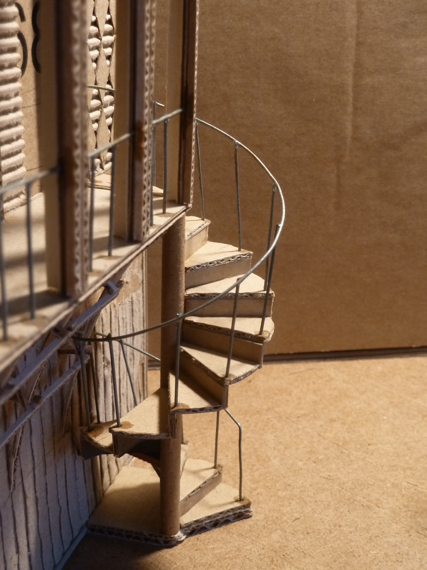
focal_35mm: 48
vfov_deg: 39.7
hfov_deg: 30.3
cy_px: 285
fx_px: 789
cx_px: 214
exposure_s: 1/30
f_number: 3.8
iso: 250
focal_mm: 7.9
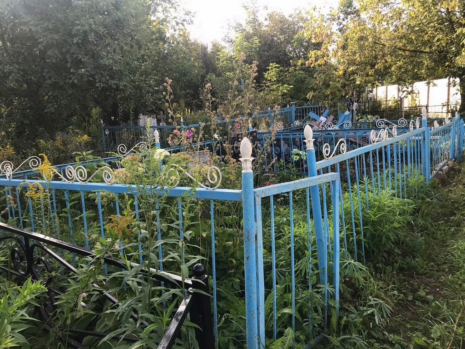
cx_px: 232
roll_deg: +4.4
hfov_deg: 63.4
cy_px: 174
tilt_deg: -7.1
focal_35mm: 28
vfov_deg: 49.7
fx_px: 376
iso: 20
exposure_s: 1/327
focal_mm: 3.99
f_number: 1.8
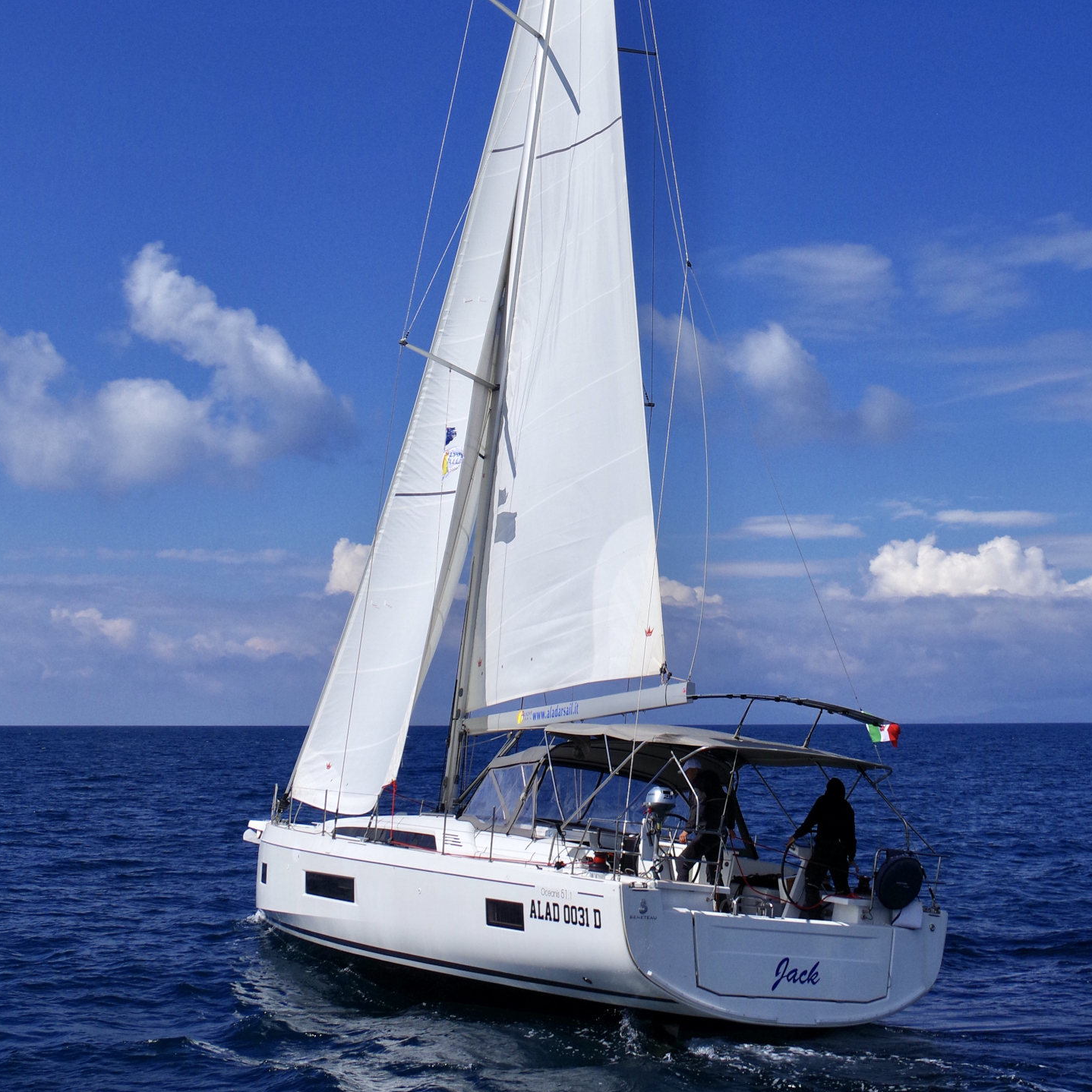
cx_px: 551
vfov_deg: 37.5
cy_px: 376
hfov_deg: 37.8
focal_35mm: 45
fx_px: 1593
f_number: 11
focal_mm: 23
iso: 200
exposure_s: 1/1000
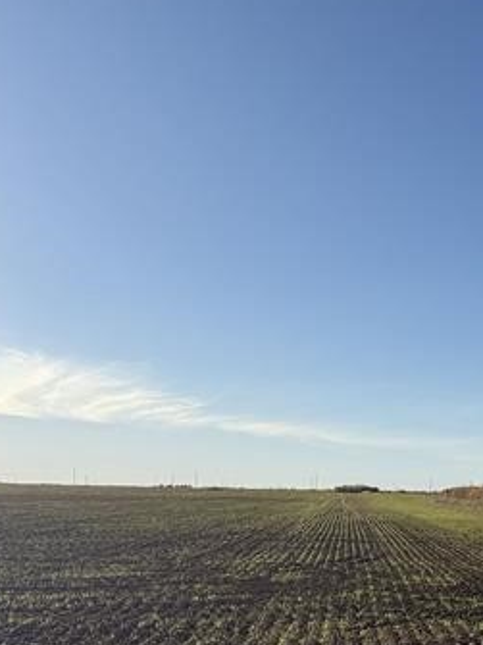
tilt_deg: +0.1
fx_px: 1024
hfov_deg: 26.1
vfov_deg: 34.1
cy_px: 499
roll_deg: -1.8
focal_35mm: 55
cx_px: 377
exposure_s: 1/7353
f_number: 1.78
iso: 80
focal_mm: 6.76
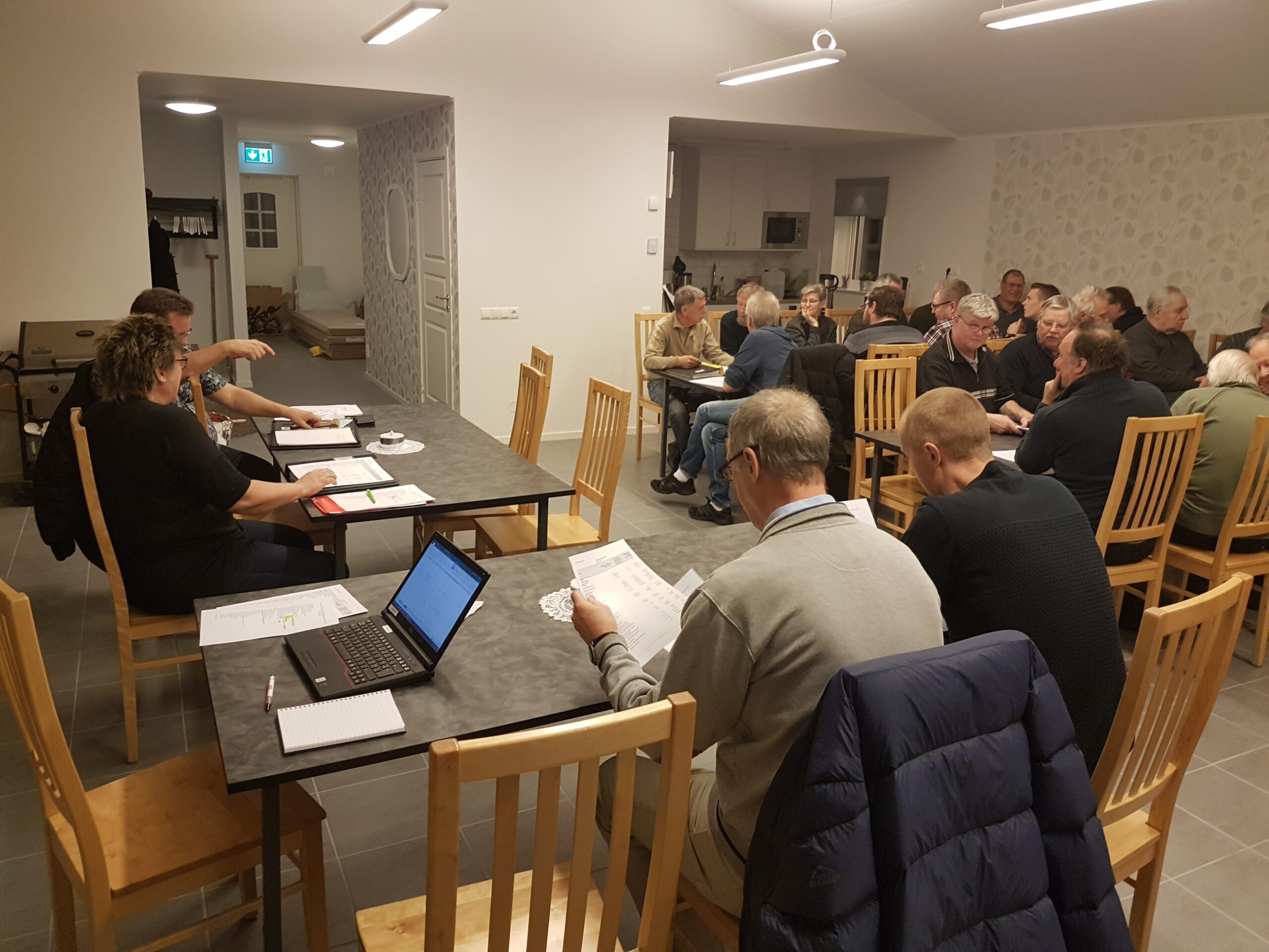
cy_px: 476
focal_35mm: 26
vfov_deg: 53.1
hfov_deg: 67.3
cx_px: 634
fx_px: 953
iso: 200
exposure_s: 1/100
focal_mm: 4.2
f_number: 1.7
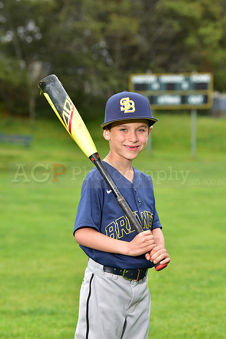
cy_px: 170
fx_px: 1223
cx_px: 113
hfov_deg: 10.6
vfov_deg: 15.8
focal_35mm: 130
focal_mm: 130
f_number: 6.3
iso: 400
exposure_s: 1/250
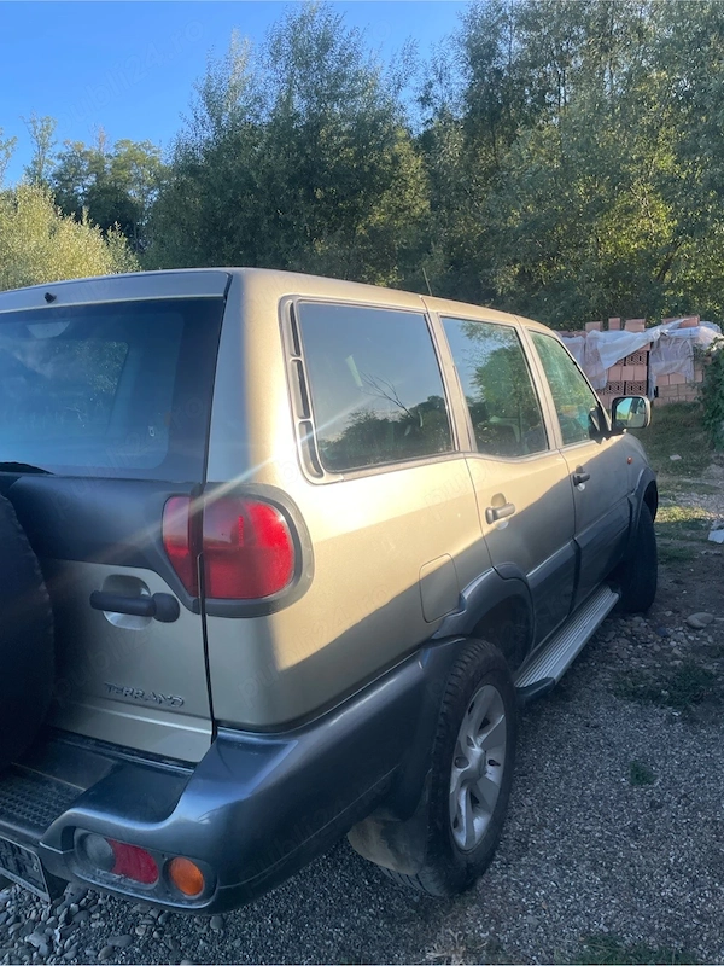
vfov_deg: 67.3
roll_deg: +2.4
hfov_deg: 53.1
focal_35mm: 26
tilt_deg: -9.3
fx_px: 725
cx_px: 362
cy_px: 483
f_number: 1.6
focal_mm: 4.2
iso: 32
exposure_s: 1/1052
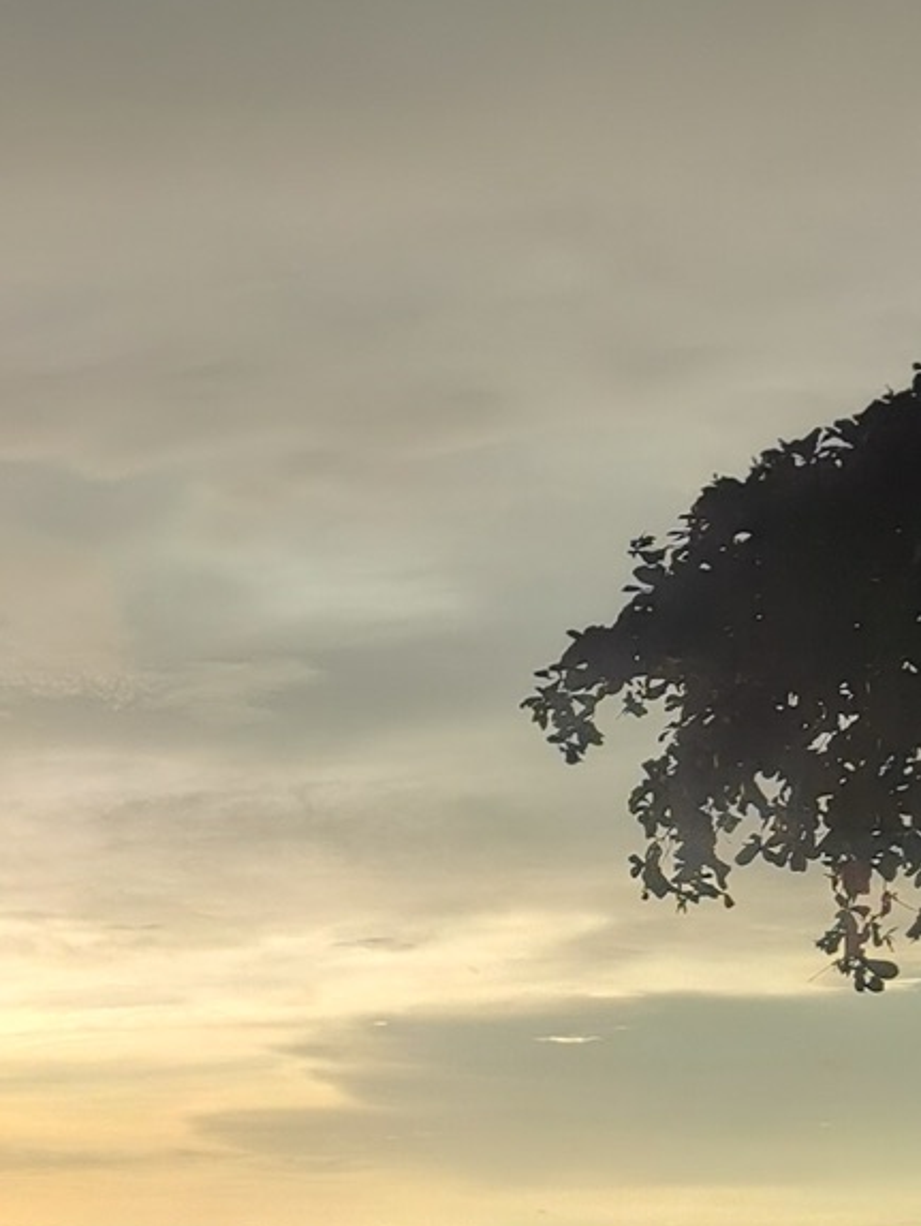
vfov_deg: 19.7
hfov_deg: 14.5
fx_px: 3332
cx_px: -519
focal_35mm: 94
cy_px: 1442
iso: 50
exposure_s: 5
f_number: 1.6
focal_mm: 5.56
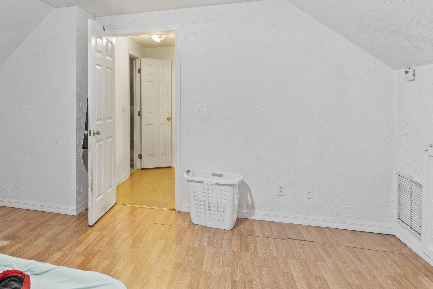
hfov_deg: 65.6
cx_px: 115
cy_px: 98
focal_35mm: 26
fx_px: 313
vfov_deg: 48.8
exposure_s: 2
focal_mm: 16
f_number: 8
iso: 800
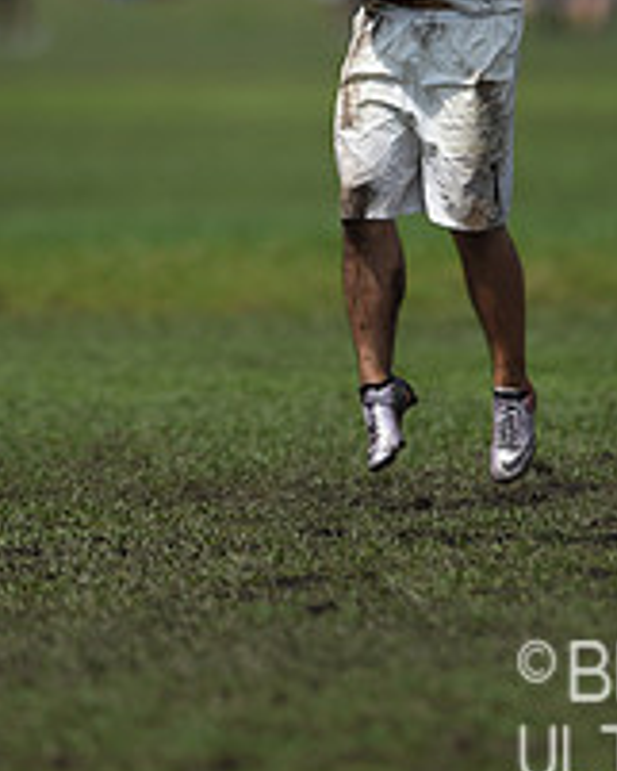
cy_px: 88
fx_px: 24656
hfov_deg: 1.4
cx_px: 264
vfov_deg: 1.8
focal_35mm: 1081
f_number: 2.8
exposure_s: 1/8000
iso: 200
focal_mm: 400
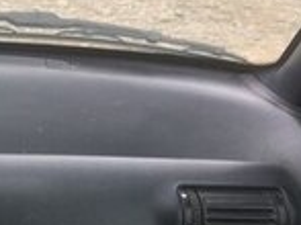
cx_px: -342
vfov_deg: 11.2
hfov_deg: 12.8
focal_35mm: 130
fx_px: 1129
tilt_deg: -21.9
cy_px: 267
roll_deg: -1.0
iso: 32
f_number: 2.2
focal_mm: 4.15
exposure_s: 1/100
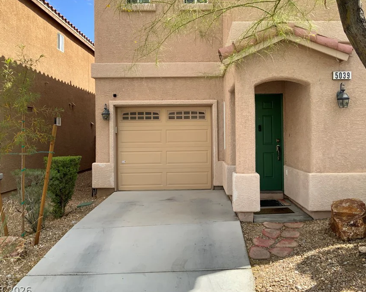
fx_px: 368
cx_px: 204
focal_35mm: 34
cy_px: 133
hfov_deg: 52.7
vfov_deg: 43.3
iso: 16
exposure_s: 1/869
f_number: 1.8
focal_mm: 3
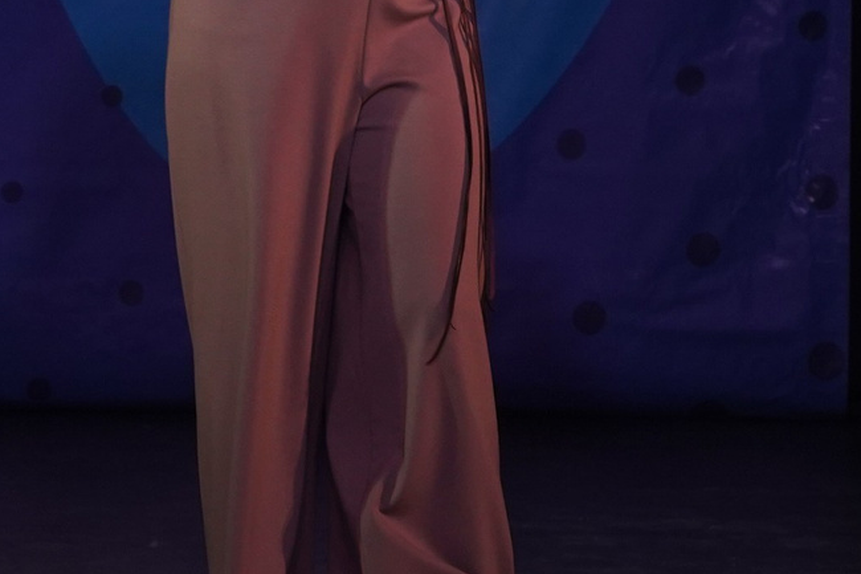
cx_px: 619
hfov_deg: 4.6
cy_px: 11
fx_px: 10640
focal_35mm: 445
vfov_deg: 3.1
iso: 1600
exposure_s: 1/250
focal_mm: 113
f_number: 5.6
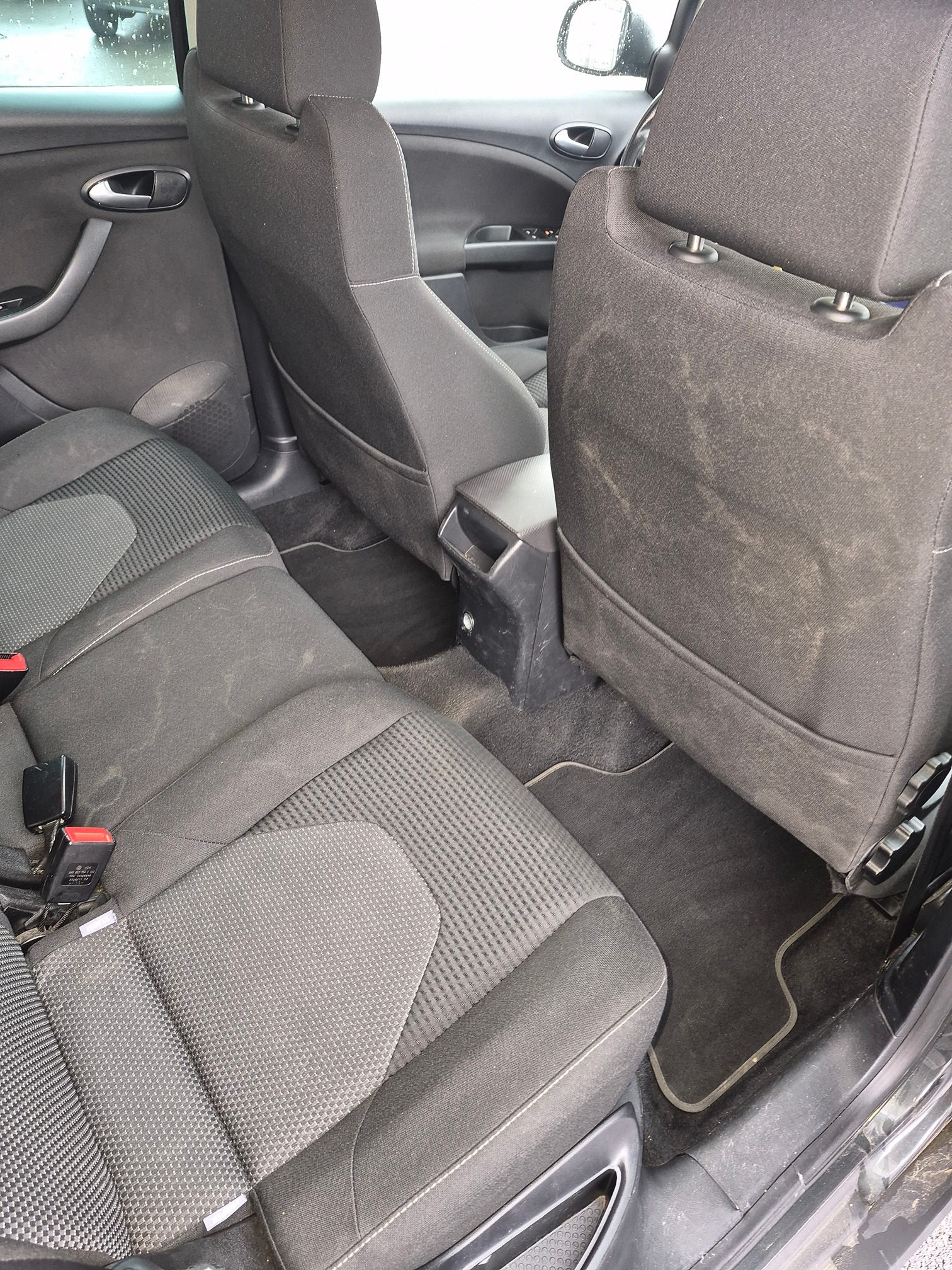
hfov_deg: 58.9
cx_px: 476
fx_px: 843
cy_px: 635
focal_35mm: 23
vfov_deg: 73.9
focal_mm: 5.4
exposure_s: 1/17
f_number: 1.8
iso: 125
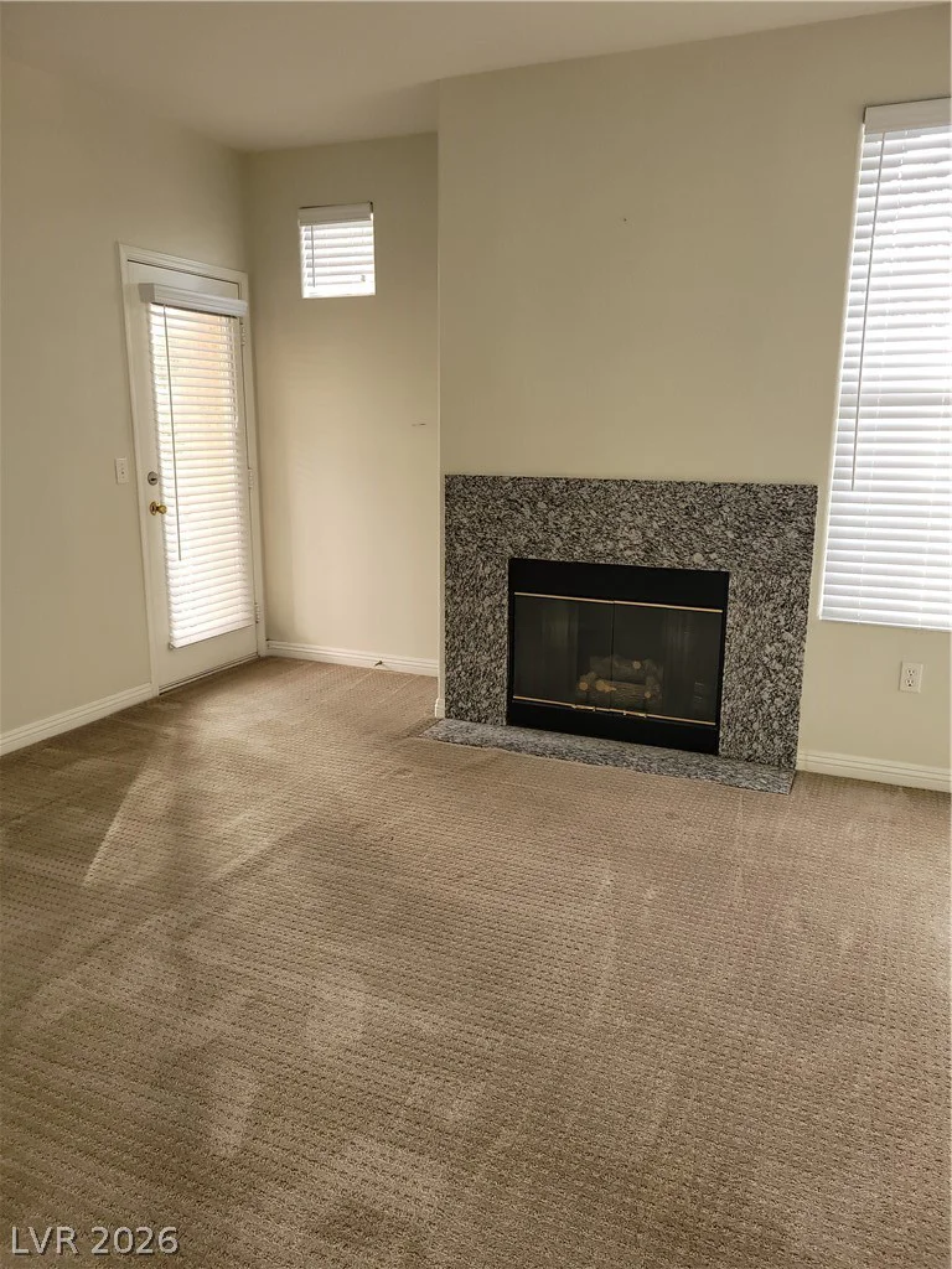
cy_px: 634
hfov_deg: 53.1
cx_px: 476
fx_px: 953
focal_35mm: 26
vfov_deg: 67.3
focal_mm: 5.4
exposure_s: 1/24
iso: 100
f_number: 1.8
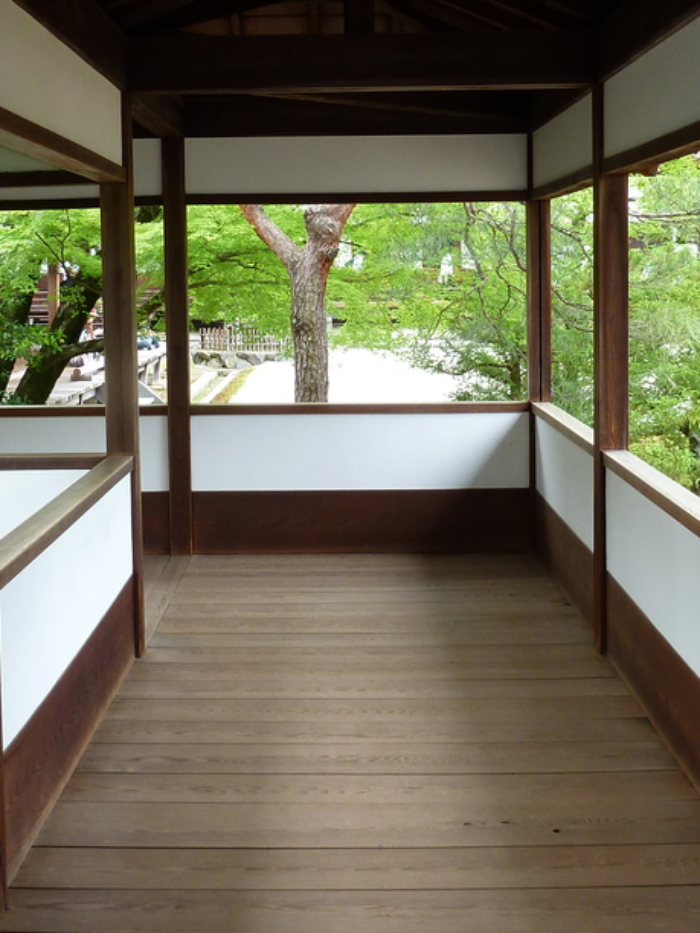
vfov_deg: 38.7
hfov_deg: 29.7
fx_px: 1321
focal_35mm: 49
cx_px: 311
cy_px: 357
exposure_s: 1/30
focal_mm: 4.1
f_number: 3.3
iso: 100
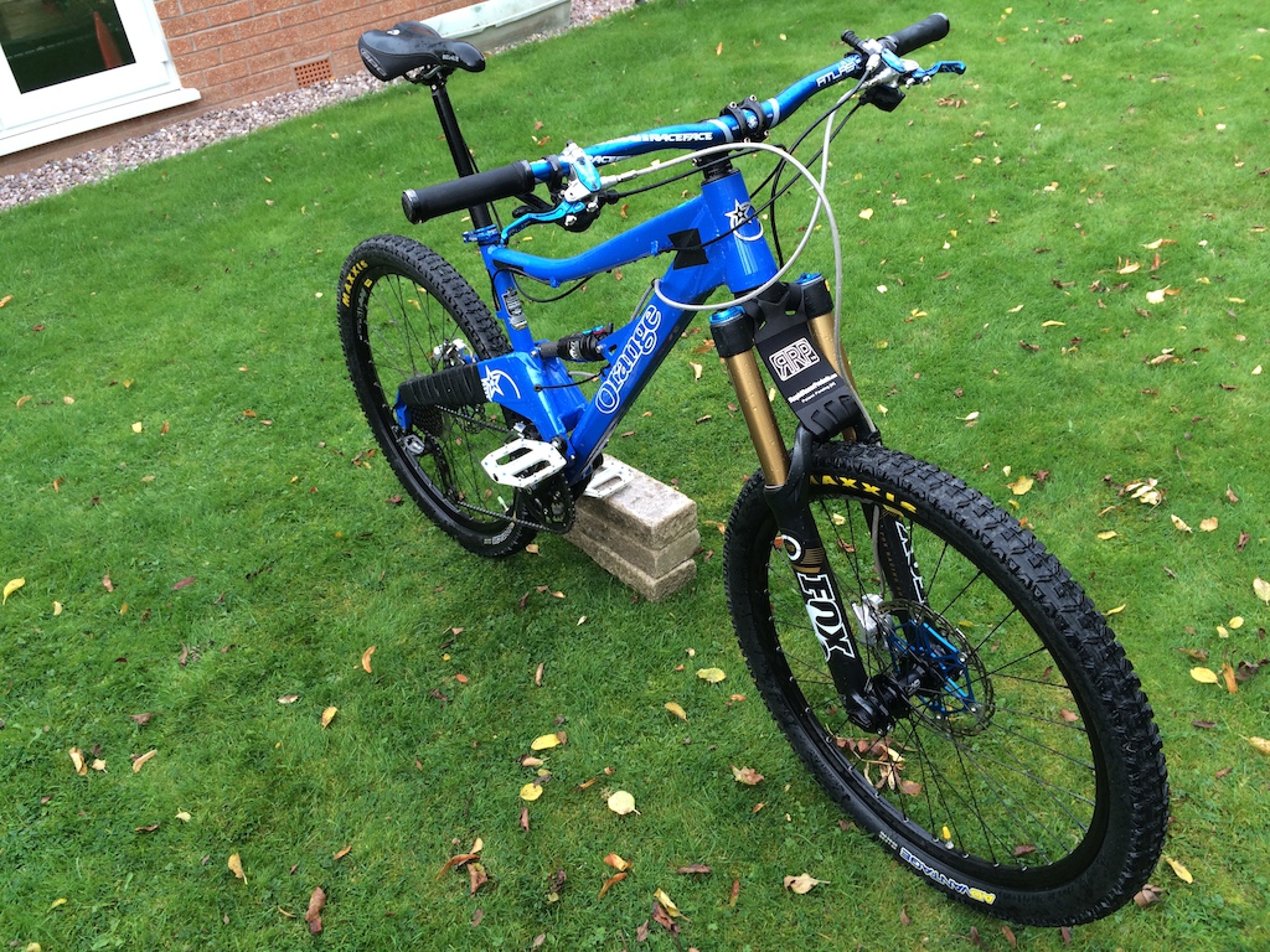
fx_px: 1101
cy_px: 476
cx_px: 635
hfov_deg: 60.0
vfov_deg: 46.8
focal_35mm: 30
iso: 40
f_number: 2.2
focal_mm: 4.12
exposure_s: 1/60
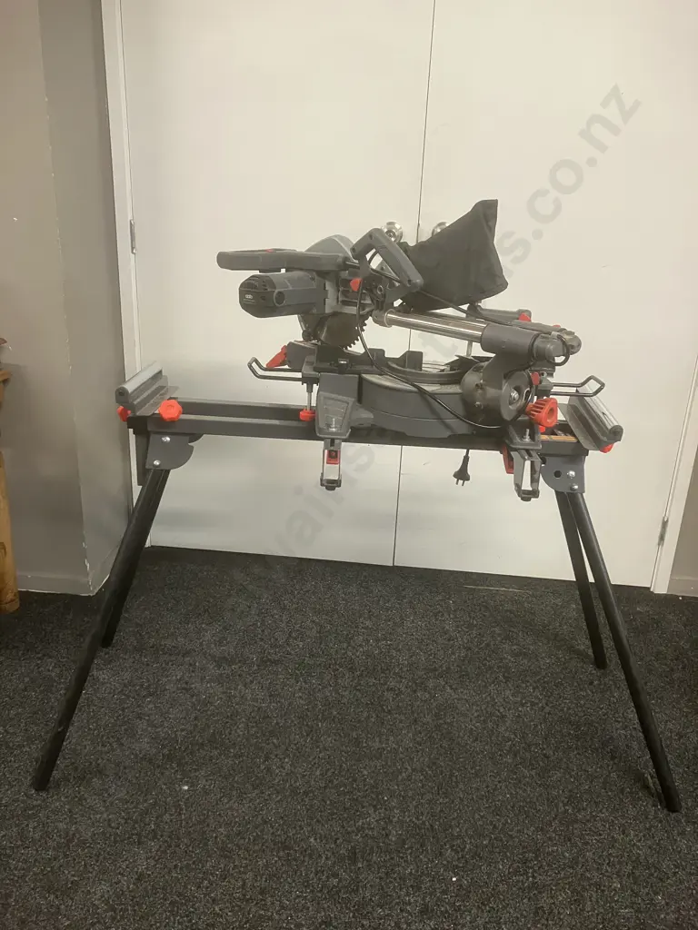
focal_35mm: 28
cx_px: 349
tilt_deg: -19.2
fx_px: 753
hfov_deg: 49.7
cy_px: 465
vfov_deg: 63.4
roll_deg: -2.7
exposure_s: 1/50
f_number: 1.8
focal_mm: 3.99
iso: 200
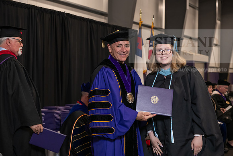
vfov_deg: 21.9
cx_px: 116
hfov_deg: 32.4
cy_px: 78
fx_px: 401
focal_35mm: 62
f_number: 5
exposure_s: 1/125
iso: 2000
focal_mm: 62
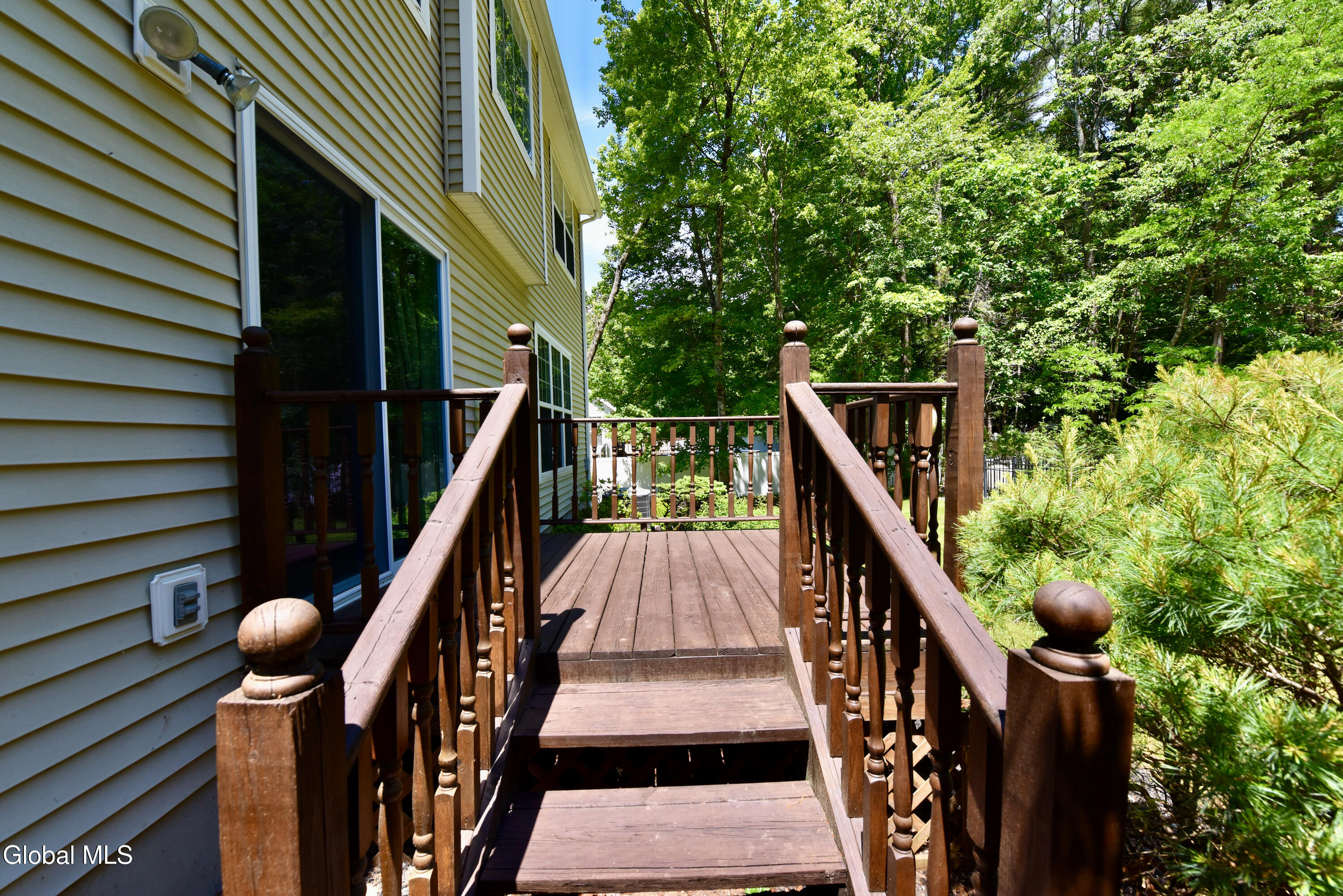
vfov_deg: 81.3
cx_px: 672
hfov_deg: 104.2
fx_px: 522
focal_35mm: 14
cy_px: 448
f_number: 10
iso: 800
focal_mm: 14
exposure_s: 1/400
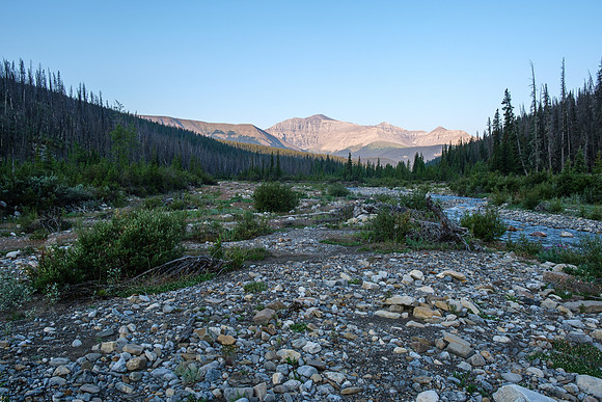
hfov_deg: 67.4
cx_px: 301
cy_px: 201
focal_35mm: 27
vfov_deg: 48.0
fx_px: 452
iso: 160
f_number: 8
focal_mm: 18
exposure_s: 1/80
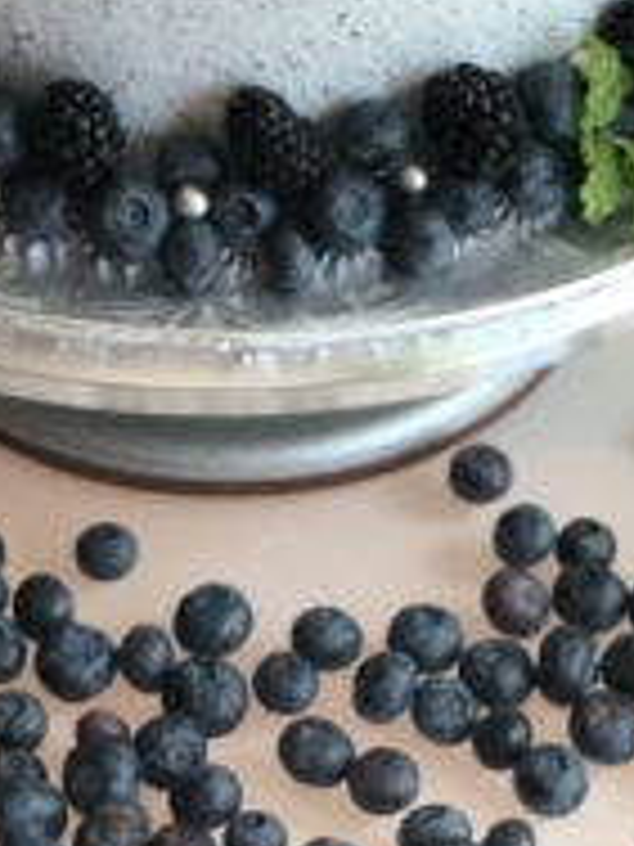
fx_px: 3712
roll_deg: +1.2
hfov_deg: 9.8
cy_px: -234
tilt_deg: -30.7
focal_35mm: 152
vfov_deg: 12.6
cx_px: 241
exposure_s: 1/60
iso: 160
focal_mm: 6.6
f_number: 2.8
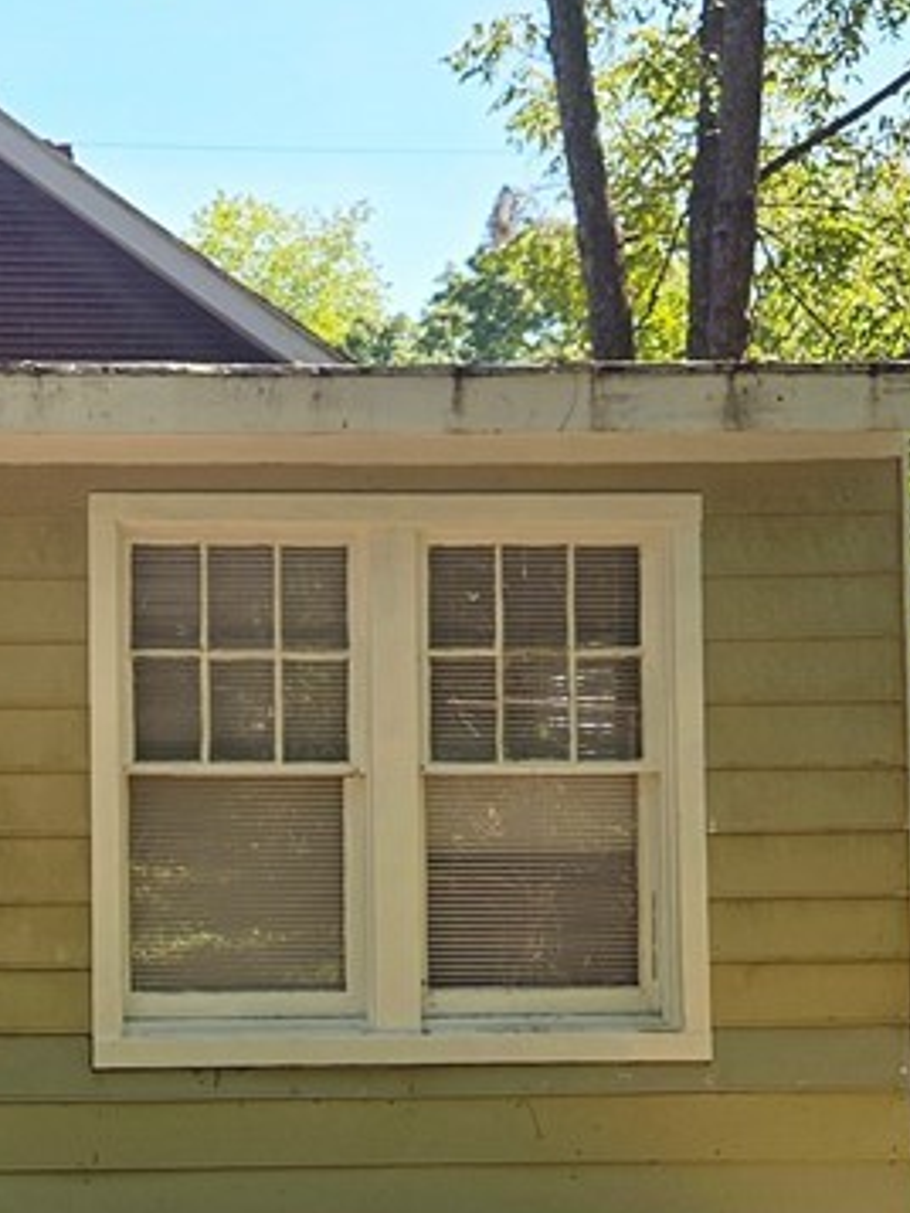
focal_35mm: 66
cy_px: 781
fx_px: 2312
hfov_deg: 20.9
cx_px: -149
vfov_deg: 29.2
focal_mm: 5.4
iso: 25
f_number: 1.8
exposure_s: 1/699
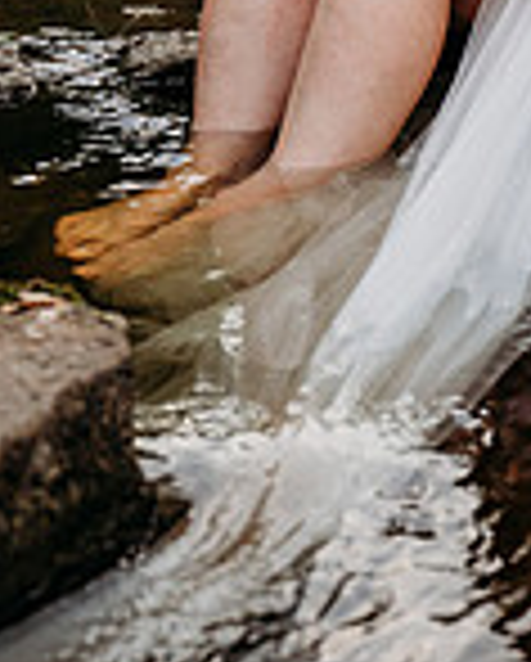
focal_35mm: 137
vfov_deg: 13.6
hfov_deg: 11.3
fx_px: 2686
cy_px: -169
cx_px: 346
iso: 500
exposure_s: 1/1600
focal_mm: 37
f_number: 2.8
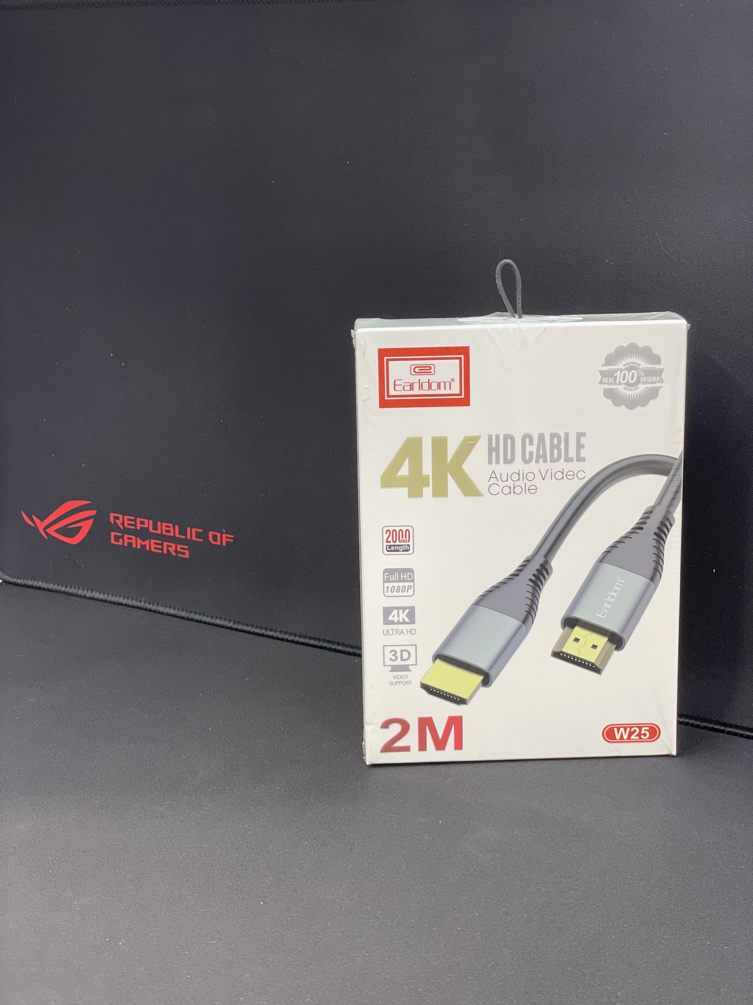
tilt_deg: -13.6
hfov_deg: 28.0
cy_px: 502
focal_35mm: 52
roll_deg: +1.1
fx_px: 1508
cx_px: 376
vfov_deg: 36.8
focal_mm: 6
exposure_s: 1/100
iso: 125
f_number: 2
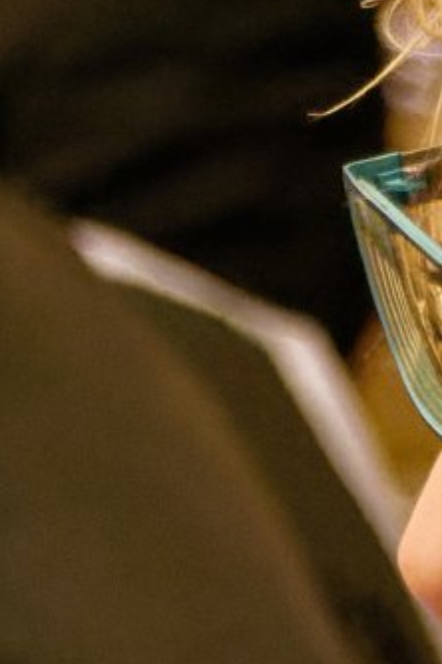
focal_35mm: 506
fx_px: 9323
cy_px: 1083
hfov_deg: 2.7
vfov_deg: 4.0
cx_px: 259
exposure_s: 1/100
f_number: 5
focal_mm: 75
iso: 25600
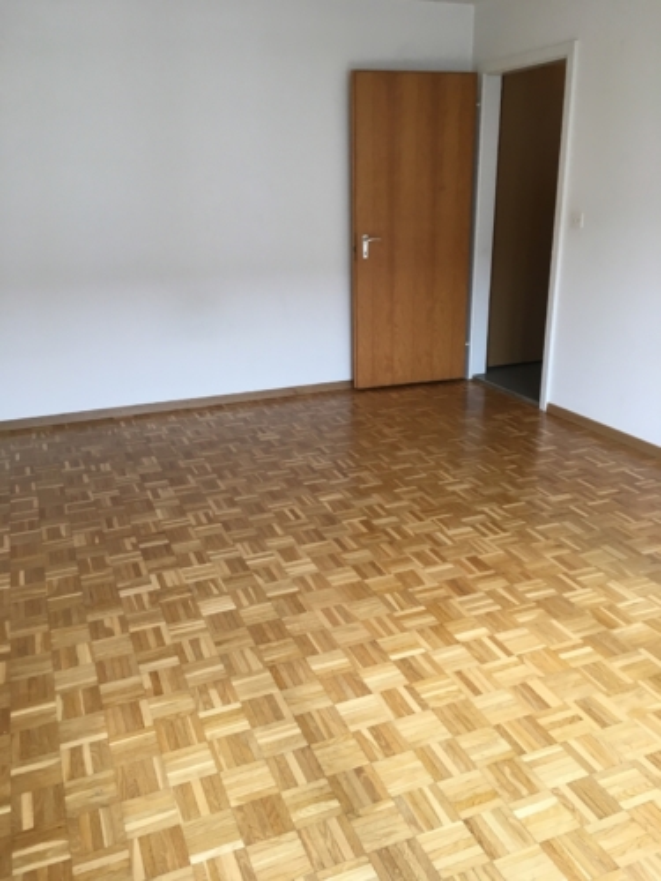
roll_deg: +0.6
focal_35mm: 29
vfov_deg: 61.7
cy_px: 440
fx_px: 738
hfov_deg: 48.2
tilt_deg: -18.8
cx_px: 330
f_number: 2.2
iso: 32
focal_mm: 4.15
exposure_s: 1/30
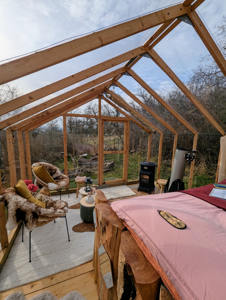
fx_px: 113
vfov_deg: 106.1
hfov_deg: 90.1
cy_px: 150
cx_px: 113
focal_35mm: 13
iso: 43
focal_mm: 1.95
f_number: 2.2
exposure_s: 1/2611
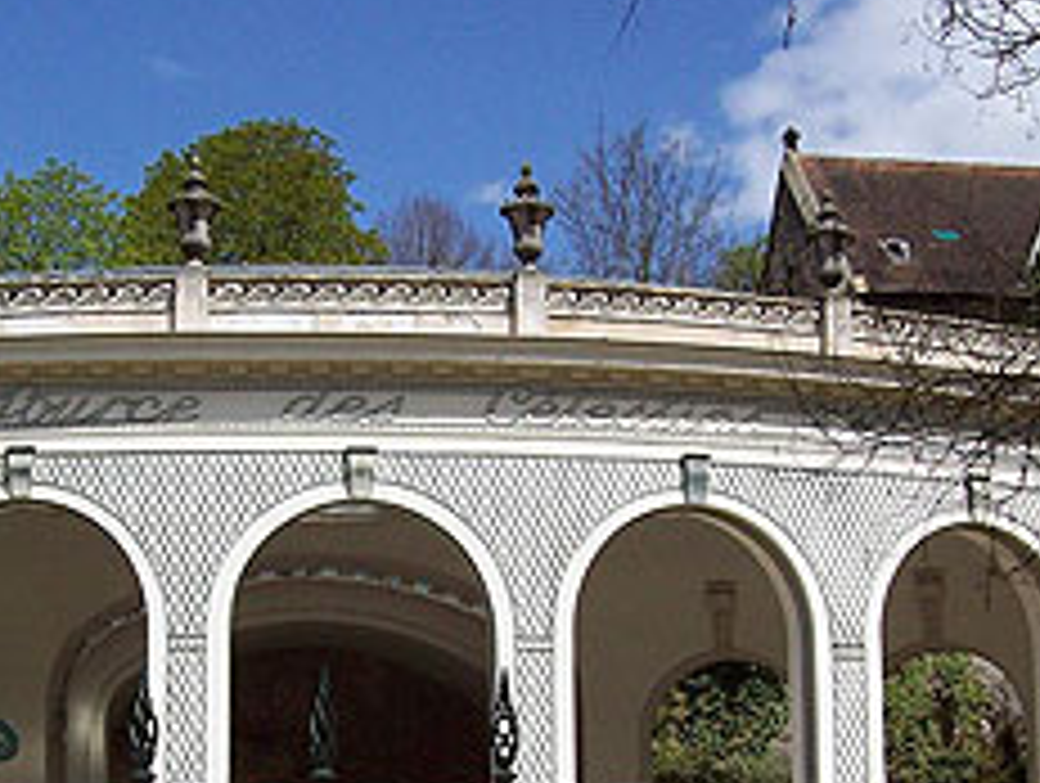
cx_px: 360
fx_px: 2106
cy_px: 544
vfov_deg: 21.0
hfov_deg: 27.6
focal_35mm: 70
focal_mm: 6
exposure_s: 1/829
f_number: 4.8
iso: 80
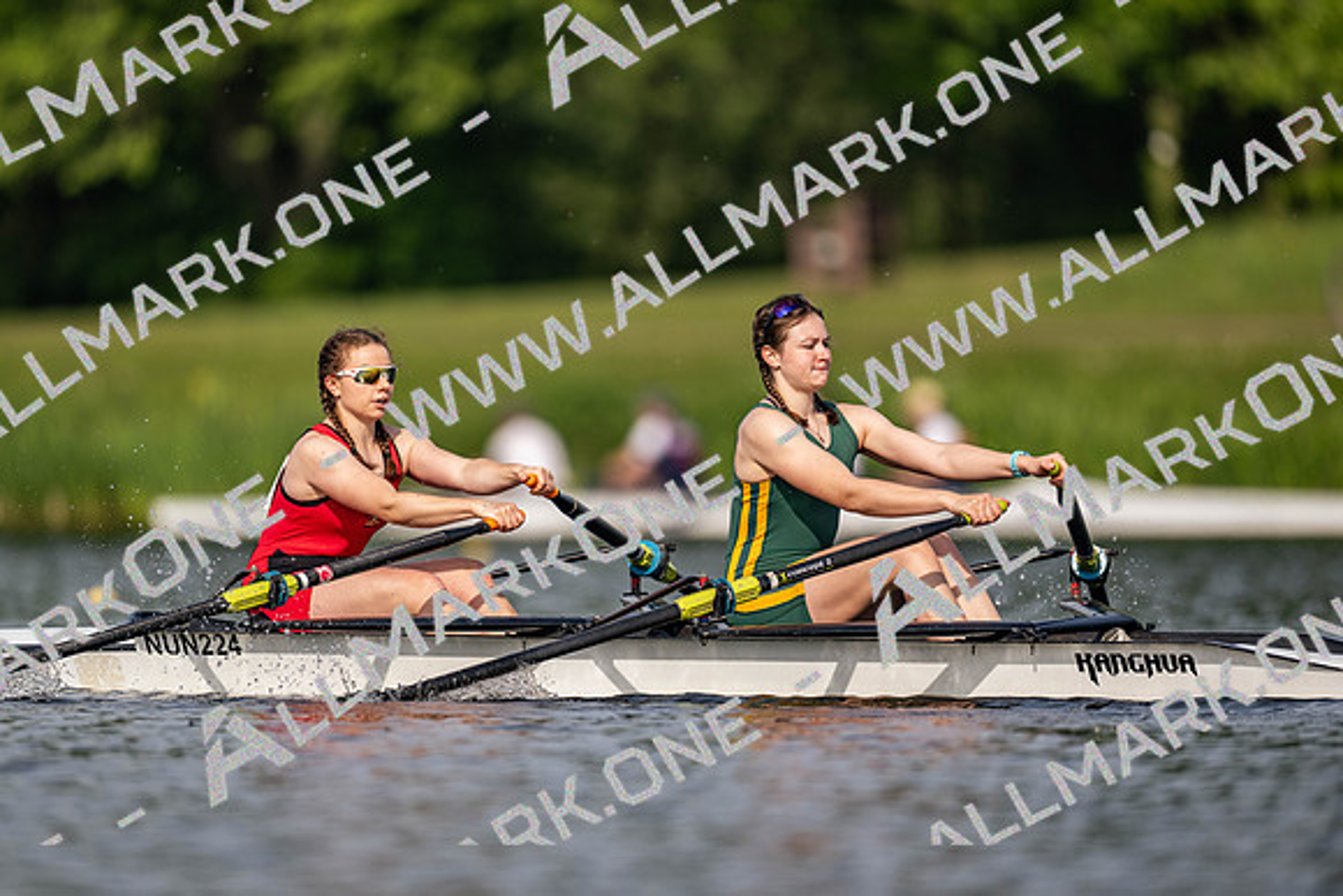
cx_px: 672
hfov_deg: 3.4
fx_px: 22388
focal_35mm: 600
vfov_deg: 2.3
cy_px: 448
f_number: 4
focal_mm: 600
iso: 250
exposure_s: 1/2500
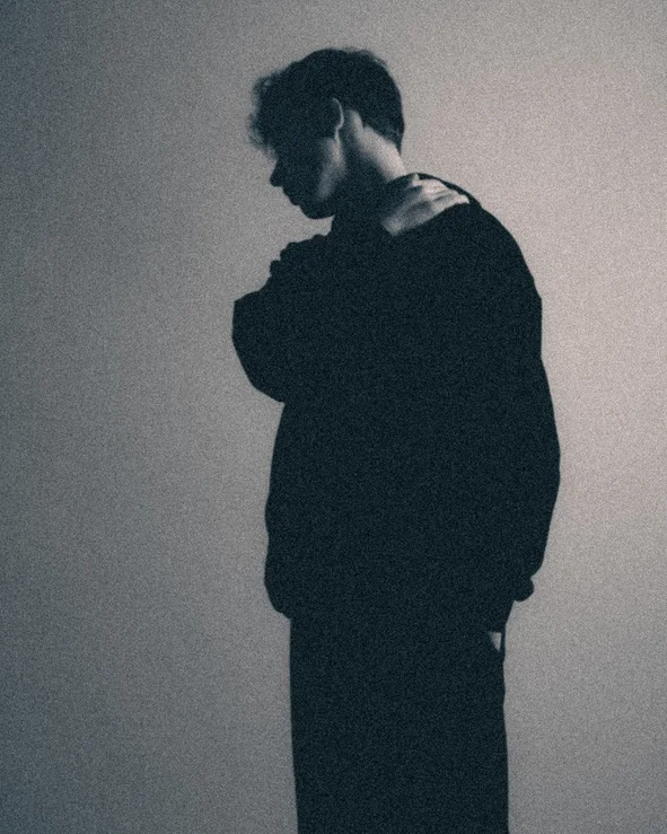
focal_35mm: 56
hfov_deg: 27.1
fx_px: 1382
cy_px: 472
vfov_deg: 33.5
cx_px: 332
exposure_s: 1/100
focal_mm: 32.9
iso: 800
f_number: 4.5
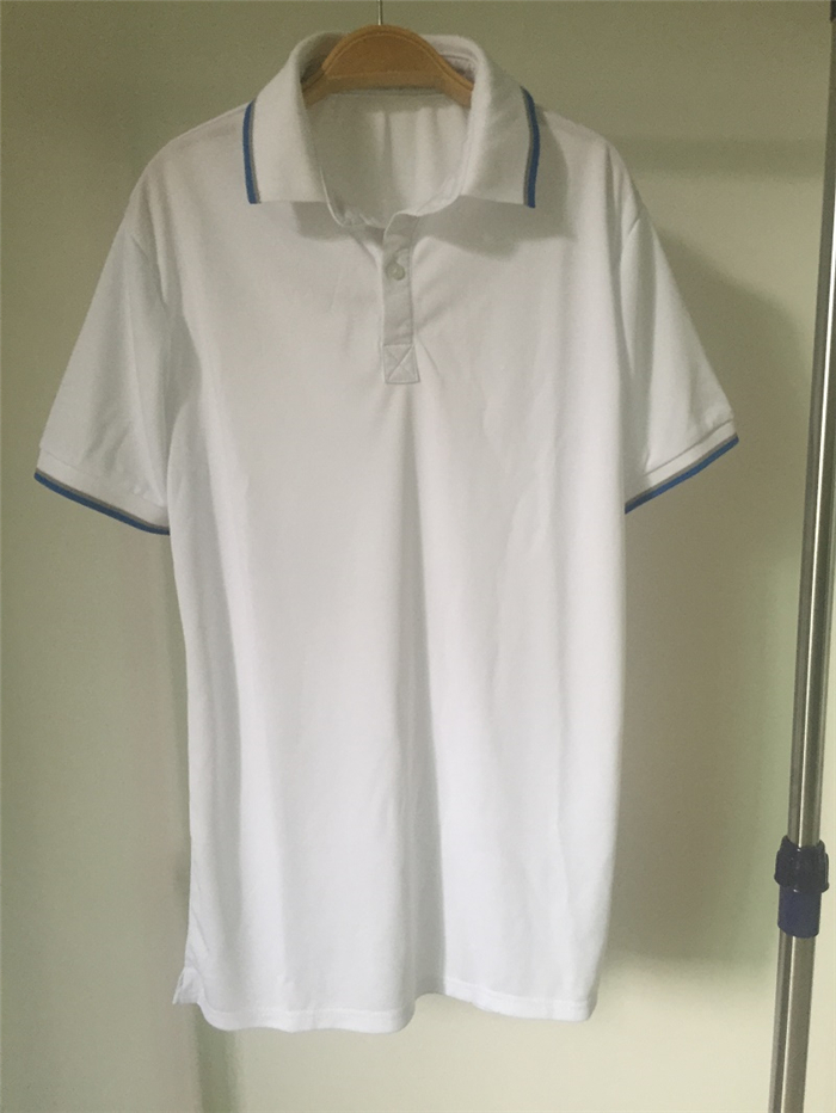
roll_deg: +1.8
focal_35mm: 29
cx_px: 418
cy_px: 556
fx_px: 933
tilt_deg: -9.9
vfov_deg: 61.6
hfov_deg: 48.3
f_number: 2.2
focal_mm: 4.15
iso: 100
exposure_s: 1/30
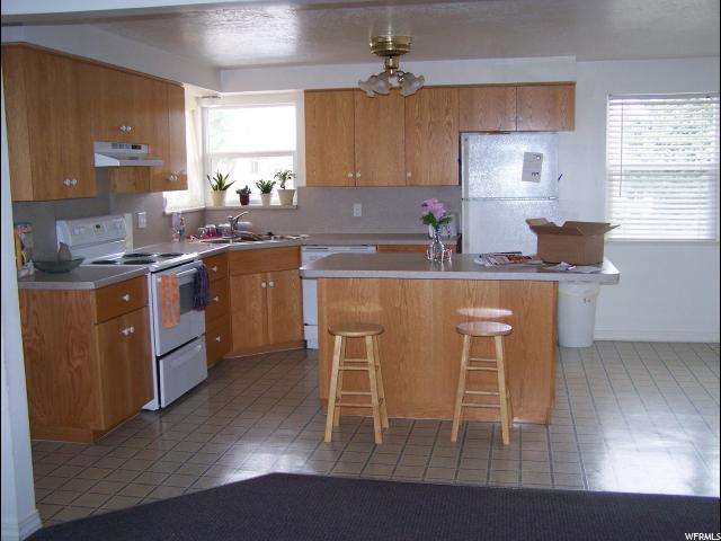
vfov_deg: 37.7
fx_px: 791
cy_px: 270
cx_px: 360
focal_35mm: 38
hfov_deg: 49.0
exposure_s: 1/60
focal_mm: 6.3
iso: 160
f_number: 2.8
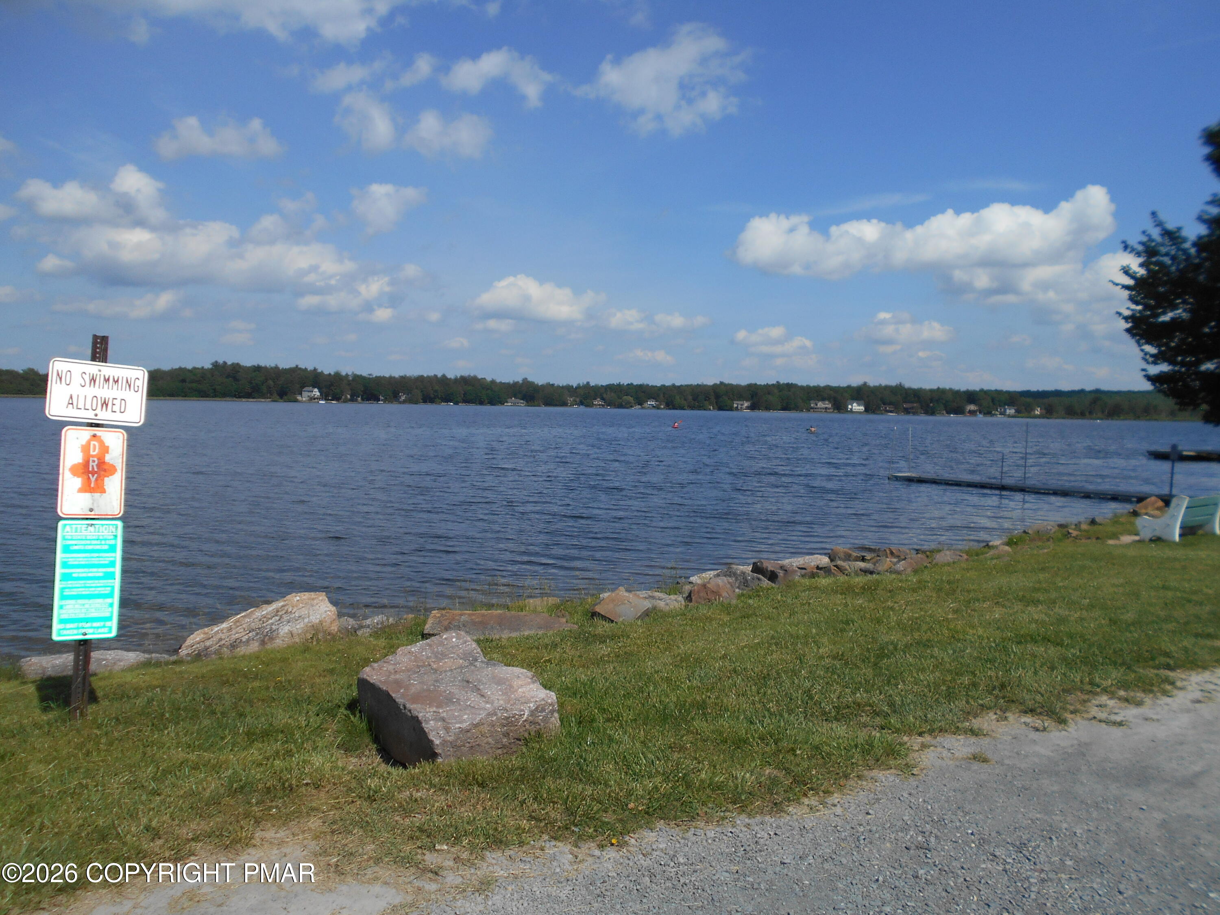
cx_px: 610
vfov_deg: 53.1
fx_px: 916
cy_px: 458
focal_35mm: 26
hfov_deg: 67.3
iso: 80
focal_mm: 4.6
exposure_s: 1/1250
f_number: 3.2
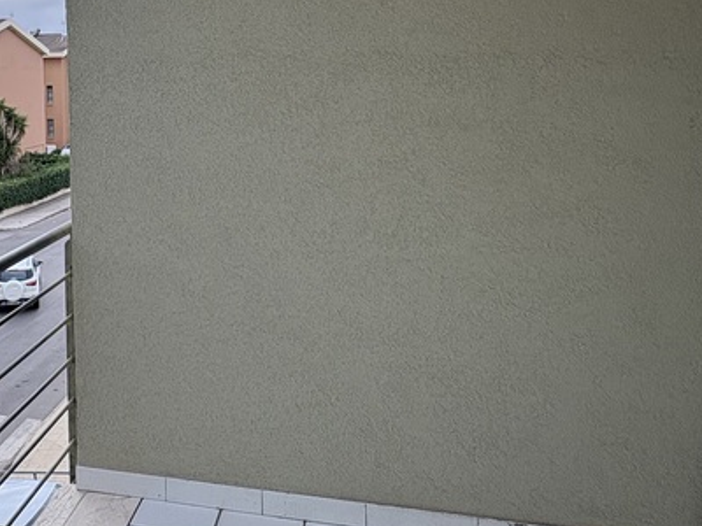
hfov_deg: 50.8
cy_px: 109
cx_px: 190
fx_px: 710
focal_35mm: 35
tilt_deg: -2.7
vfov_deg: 39.2
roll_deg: +2.3
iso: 64
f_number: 2.2
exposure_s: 1/316
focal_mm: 2.22
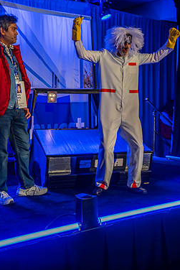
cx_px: 78
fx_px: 412
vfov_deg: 36.2
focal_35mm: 55
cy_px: 124
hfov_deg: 24.6
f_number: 4.5
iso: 2000
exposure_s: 1/200
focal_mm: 46
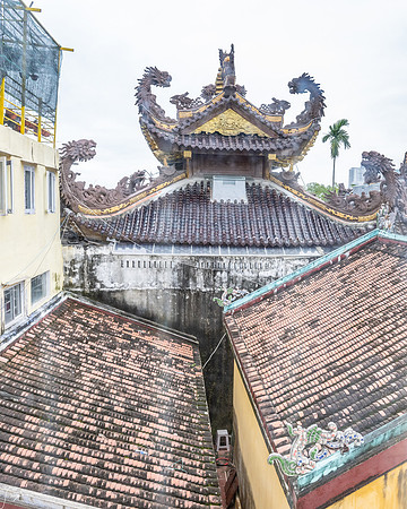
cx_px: 267
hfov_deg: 42.1
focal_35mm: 35
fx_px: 522
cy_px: 255
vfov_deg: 52.0
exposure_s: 1/200
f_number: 8
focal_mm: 24
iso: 800
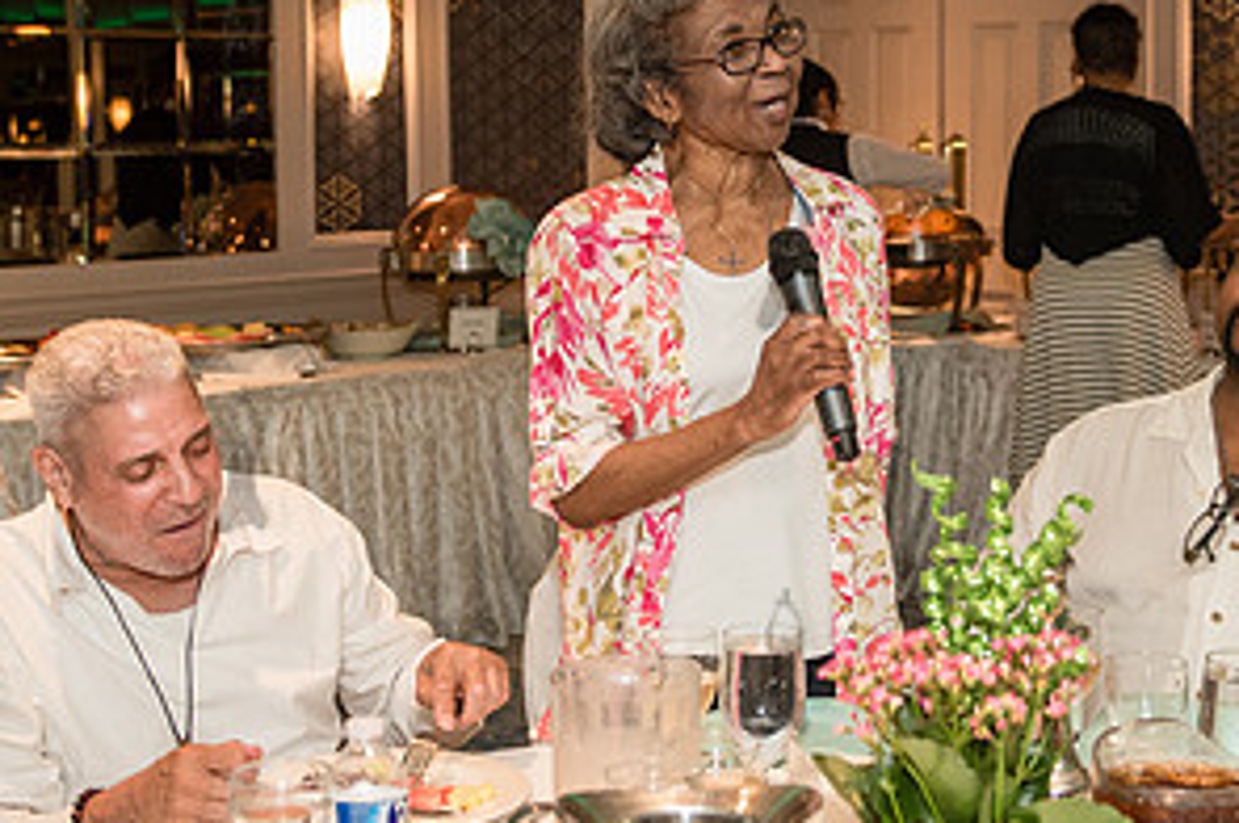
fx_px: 2166
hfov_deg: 31.8
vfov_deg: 21.4
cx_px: 781
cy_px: 254
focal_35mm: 63
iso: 1600
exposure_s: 1/200
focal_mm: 32
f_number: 3.2
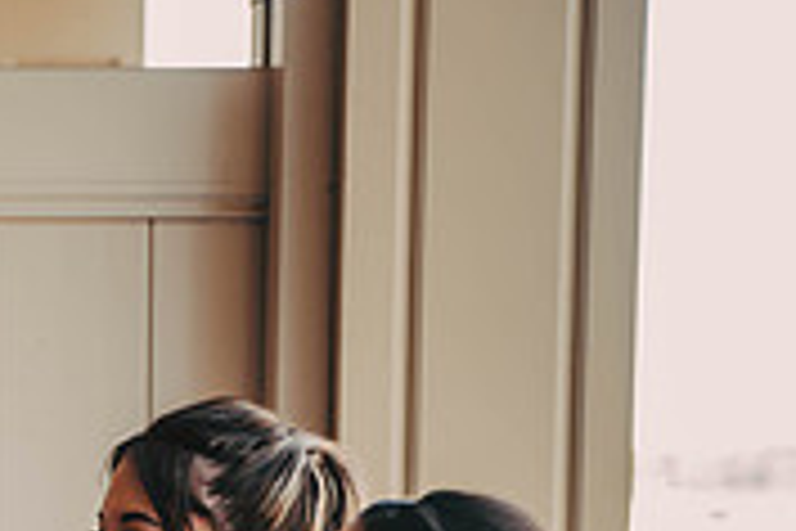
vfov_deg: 6.9
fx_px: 4356
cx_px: -405
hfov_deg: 10.1
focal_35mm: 197
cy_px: 848
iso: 320
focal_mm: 60
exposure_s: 1/160
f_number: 2.8
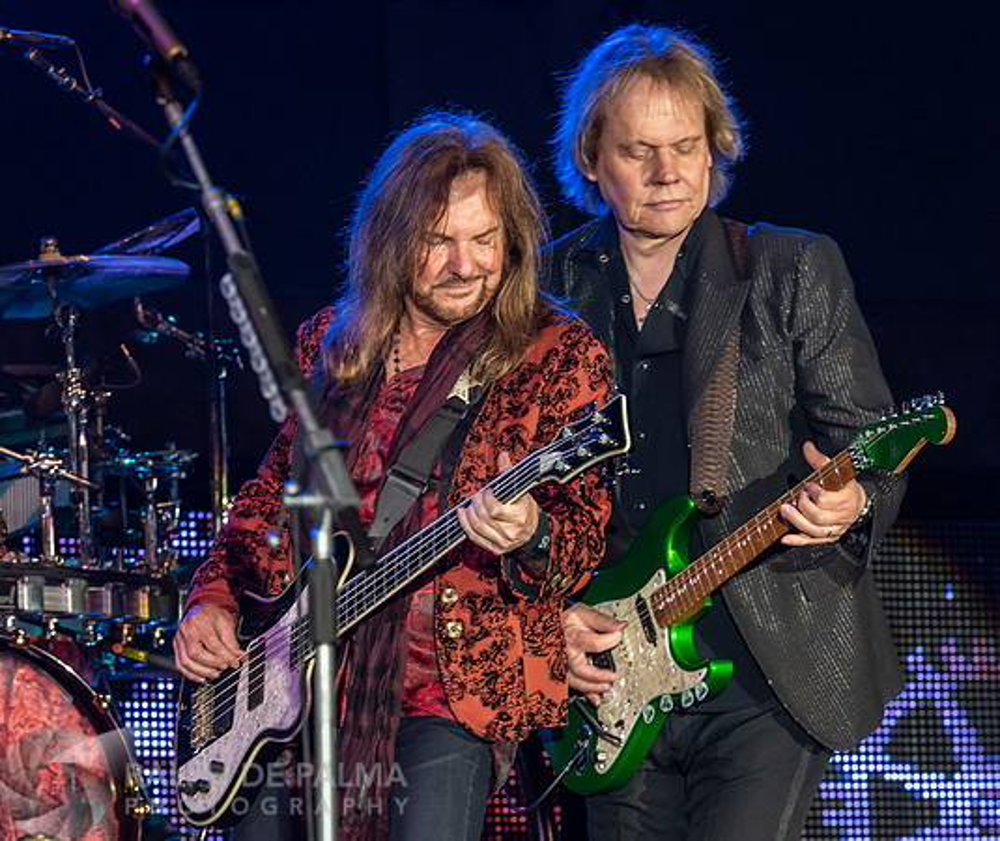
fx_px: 7026
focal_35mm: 233
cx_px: 456
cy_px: 452
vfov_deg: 6.9
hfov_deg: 8.1
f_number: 7.1
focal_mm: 175
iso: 1000
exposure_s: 1/200
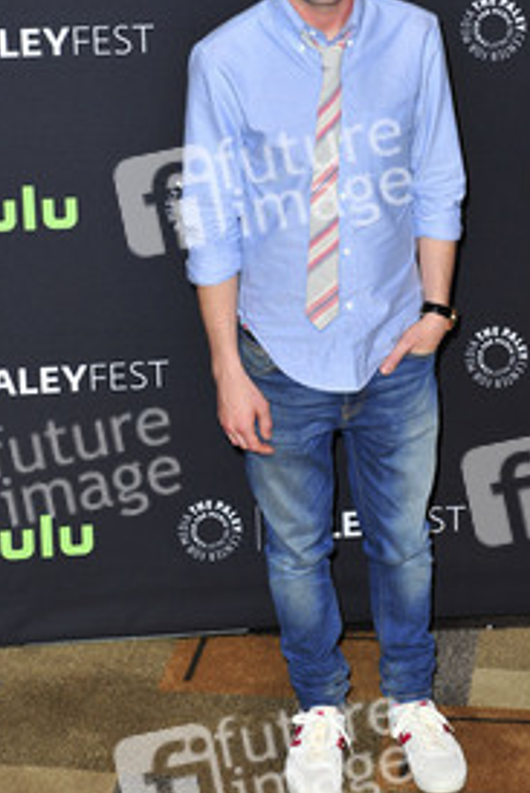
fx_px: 1610
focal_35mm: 73
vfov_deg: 27.7
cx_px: 349
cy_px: 333
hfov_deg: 18.6
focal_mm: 50
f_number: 4.5
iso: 500
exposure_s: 1/320
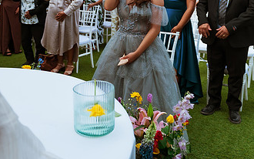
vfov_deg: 28.6
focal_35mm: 43
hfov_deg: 46.1
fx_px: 298
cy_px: 14
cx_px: 109
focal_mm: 24
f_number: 2.8
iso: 100
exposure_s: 1/1250
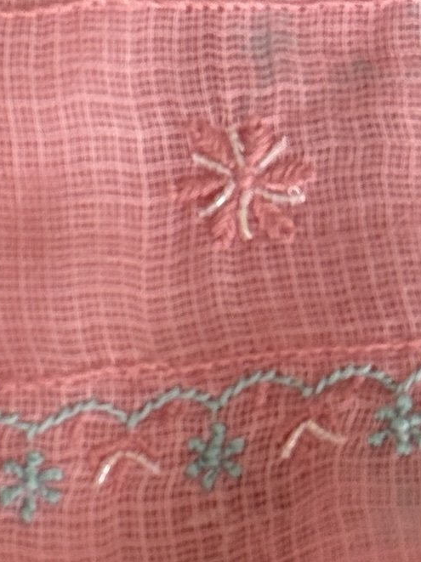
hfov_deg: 6.6
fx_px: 3539
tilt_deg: -56.7
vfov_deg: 9.0
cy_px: -87
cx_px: -359
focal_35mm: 218
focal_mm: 6.76
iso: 125
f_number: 1.78
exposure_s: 1/70
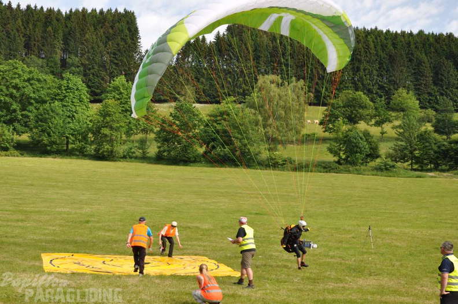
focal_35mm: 57
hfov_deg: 35.1
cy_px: 152
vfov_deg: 23.7
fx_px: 724
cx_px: 229
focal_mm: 38
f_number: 8
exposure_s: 1/250
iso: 200
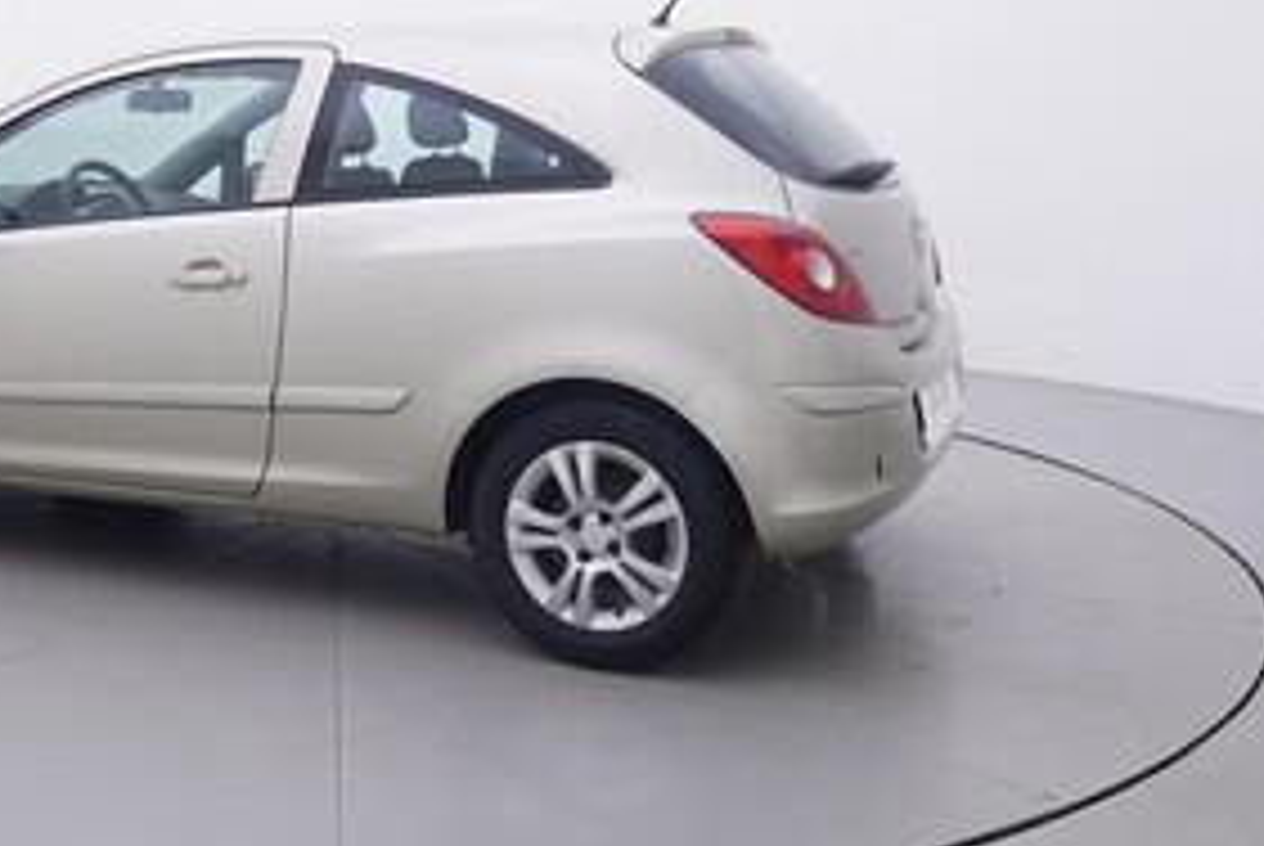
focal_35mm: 44
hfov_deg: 43.2
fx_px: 1546
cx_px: 335
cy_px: 308
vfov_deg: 30.5
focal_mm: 15
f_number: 5
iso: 200
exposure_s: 1/80
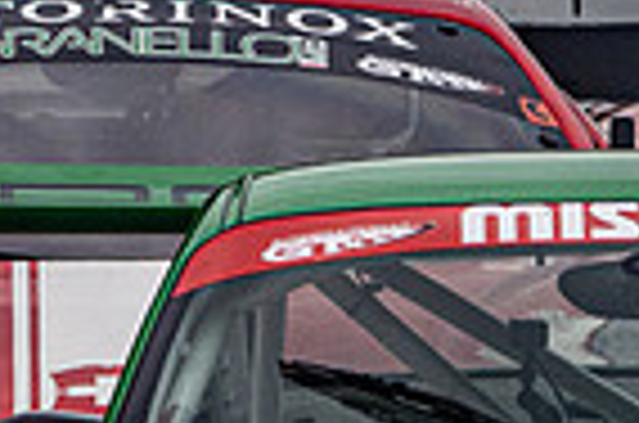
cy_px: 335
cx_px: 396
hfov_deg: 0.6
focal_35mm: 3580
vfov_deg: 0.4
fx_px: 63403
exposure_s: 1/400
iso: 400
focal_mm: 420
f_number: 10
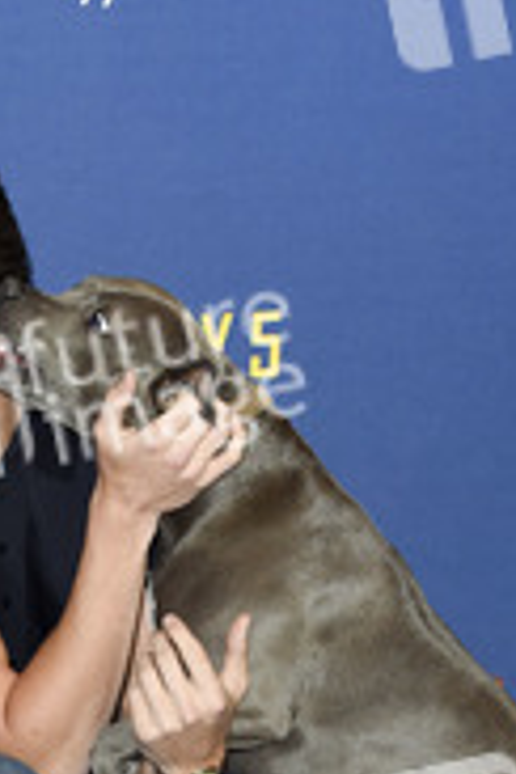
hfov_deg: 6.2
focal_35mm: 223
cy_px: 605
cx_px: 214
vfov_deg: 9.2
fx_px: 4794
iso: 1000
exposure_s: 1/250
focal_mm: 102
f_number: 5.6
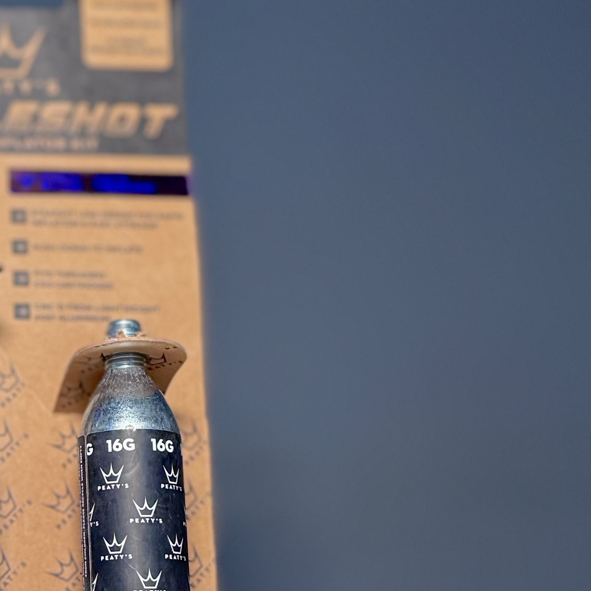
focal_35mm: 76
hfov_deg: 21.8
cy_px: 316
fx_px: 1468
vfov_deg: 22.8
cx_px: -22
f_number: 1.78
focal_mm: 6.76
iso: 320
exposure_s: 1/60
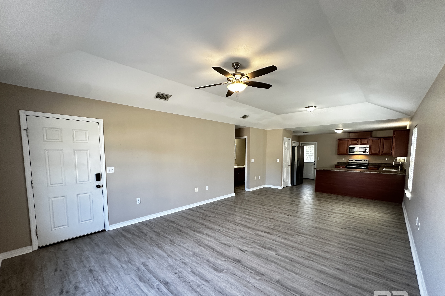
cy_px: 169
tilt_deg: -4.9
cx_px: 219
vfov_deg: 76.9
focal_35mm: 15
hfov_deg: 100.4
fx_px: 185
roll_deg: -0.5
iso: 250
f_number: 2.2
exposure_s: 1/60
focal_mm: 2.22
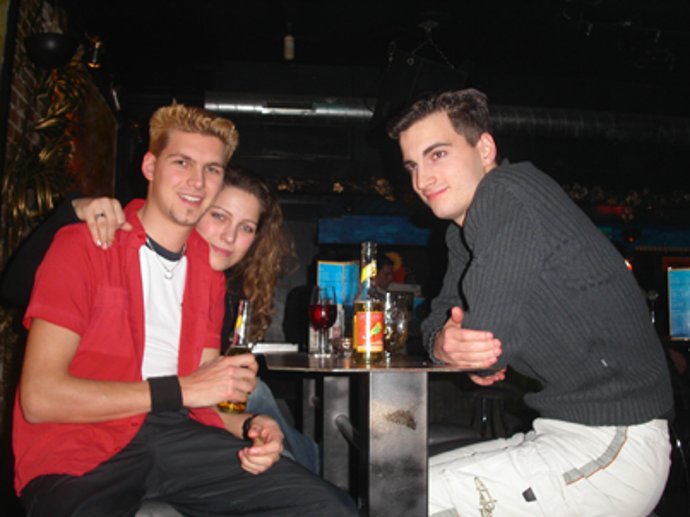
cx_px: 345
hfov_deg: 49.0
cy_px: 258
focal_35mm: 38
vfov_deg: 37.7
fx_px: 757
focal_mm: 7.8
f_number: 2.8
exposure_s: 1/30
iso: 100
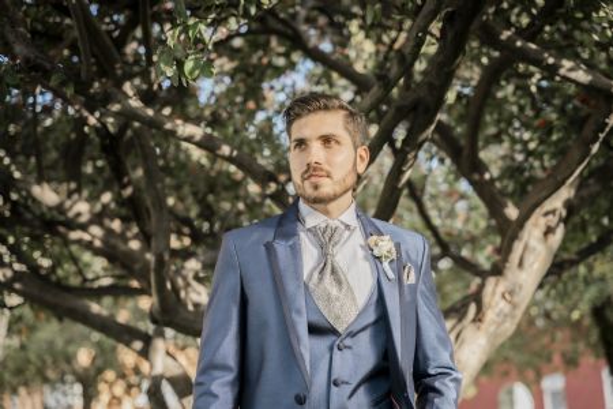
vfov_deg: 19.5
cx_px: 306
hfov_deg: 28.8
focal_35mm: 70
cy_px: 204
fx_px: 1192
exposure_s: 1/160
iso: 250
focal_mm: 70
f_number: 2.8
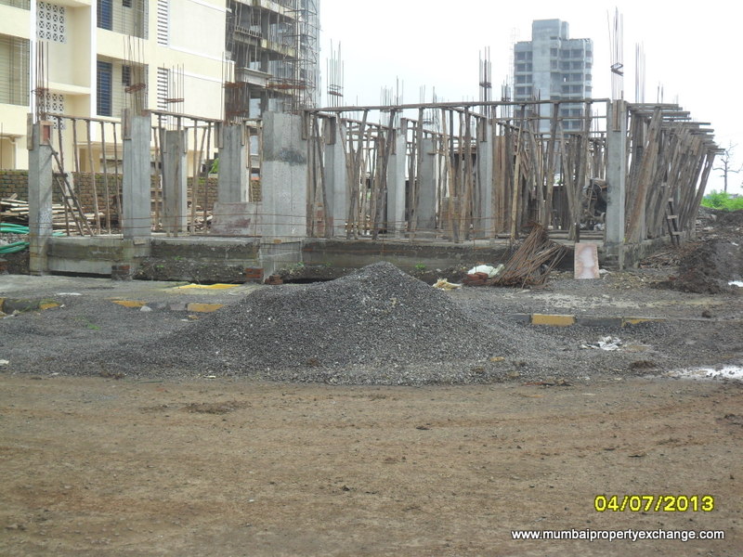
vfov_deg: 32.9
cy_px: 278
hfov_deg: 42.9
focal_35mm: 44
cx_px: 372
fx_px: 944
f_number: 4.5
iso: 100
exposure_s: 1/350
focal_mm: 7.8
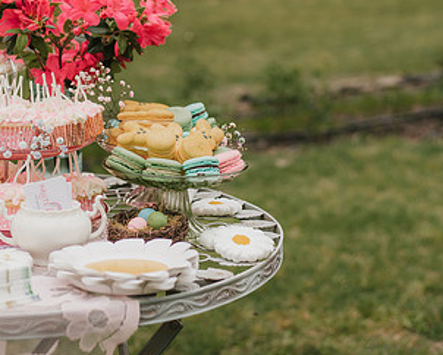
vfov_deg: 17.0
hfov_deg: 21.0
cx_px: 92
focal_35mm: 90
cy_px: 80
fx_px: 1181
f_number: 2.8
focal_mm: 50
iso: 100
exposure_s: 1/400
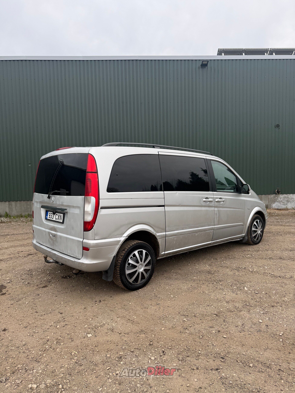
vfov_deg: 71.6
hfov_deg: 56.8
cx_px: 148
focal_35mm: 24
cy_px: 196
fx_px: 273
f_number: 1.78
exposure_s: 1/757
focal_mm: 6.76
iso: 80
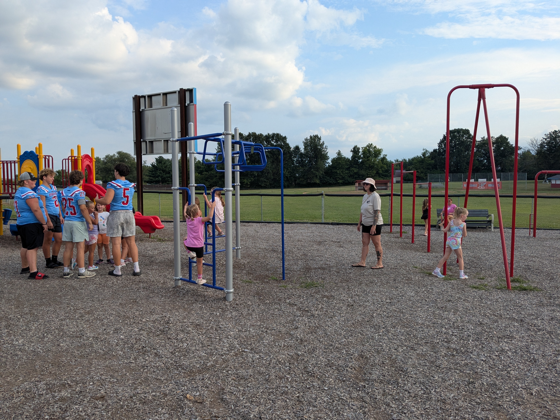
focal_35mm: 27
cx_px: 280
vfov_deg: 51.4
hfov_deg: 65.3
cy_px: 210
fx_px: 437
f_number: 1.73
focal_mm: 4.38
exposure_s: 1/1799
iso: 54
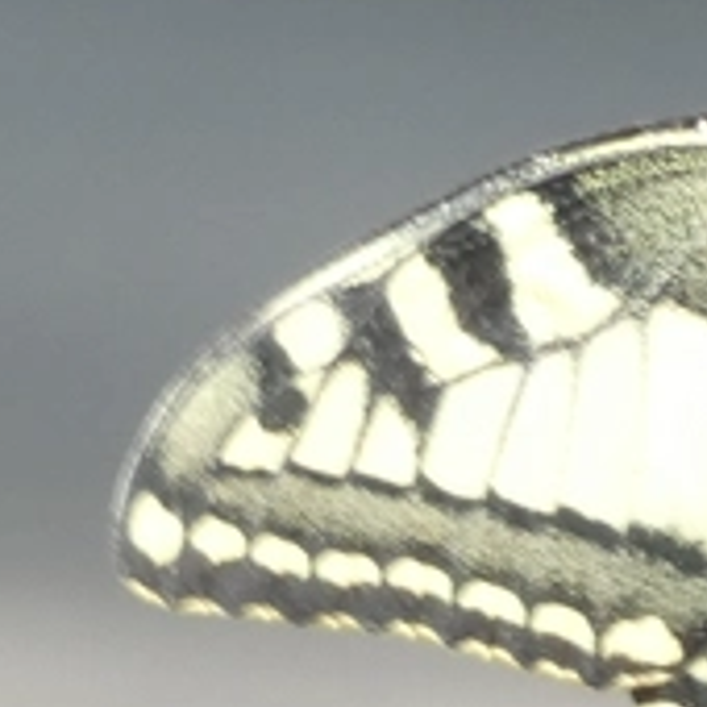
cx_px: 965
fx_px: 28653
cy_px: 470
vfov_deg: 1.4
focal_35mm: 1240
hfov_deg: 1.4
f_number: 5.6
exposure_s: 1/125
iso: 80
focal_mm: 66.7
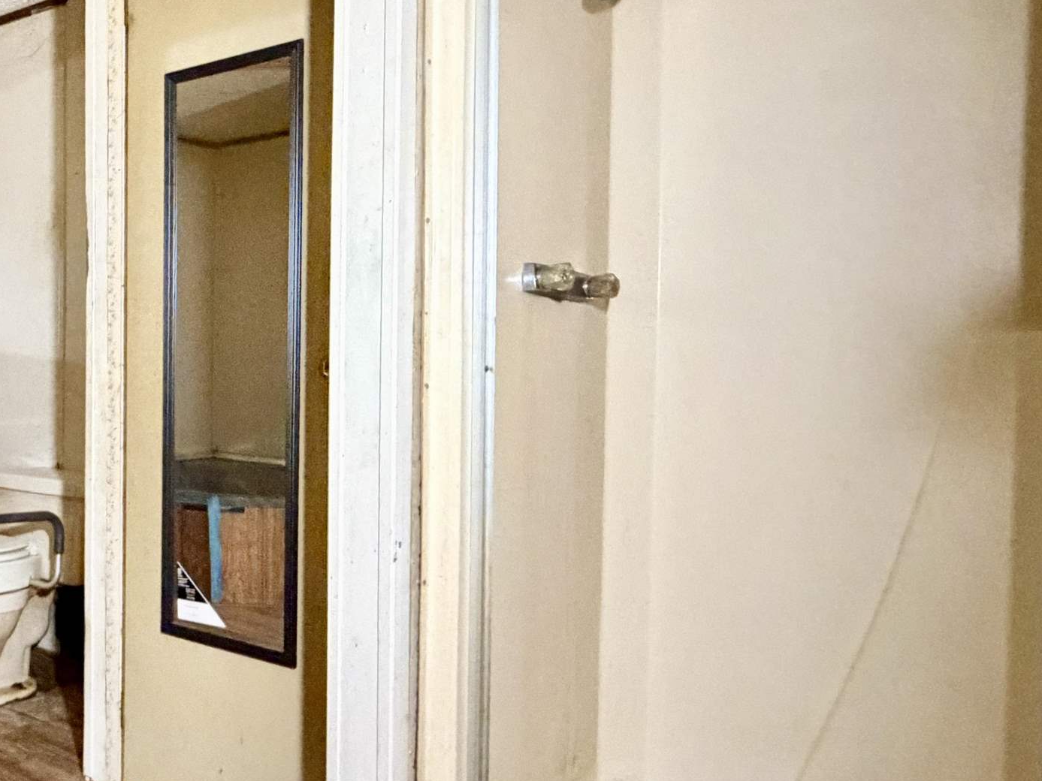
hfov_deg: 48.1
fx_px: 933
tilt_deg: -1.5
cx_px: -3
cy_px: 357
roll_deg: +3.2
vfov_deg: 45.4
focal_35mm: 31
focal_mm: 2.22
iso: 1250
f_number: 2.2
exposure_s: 1/40
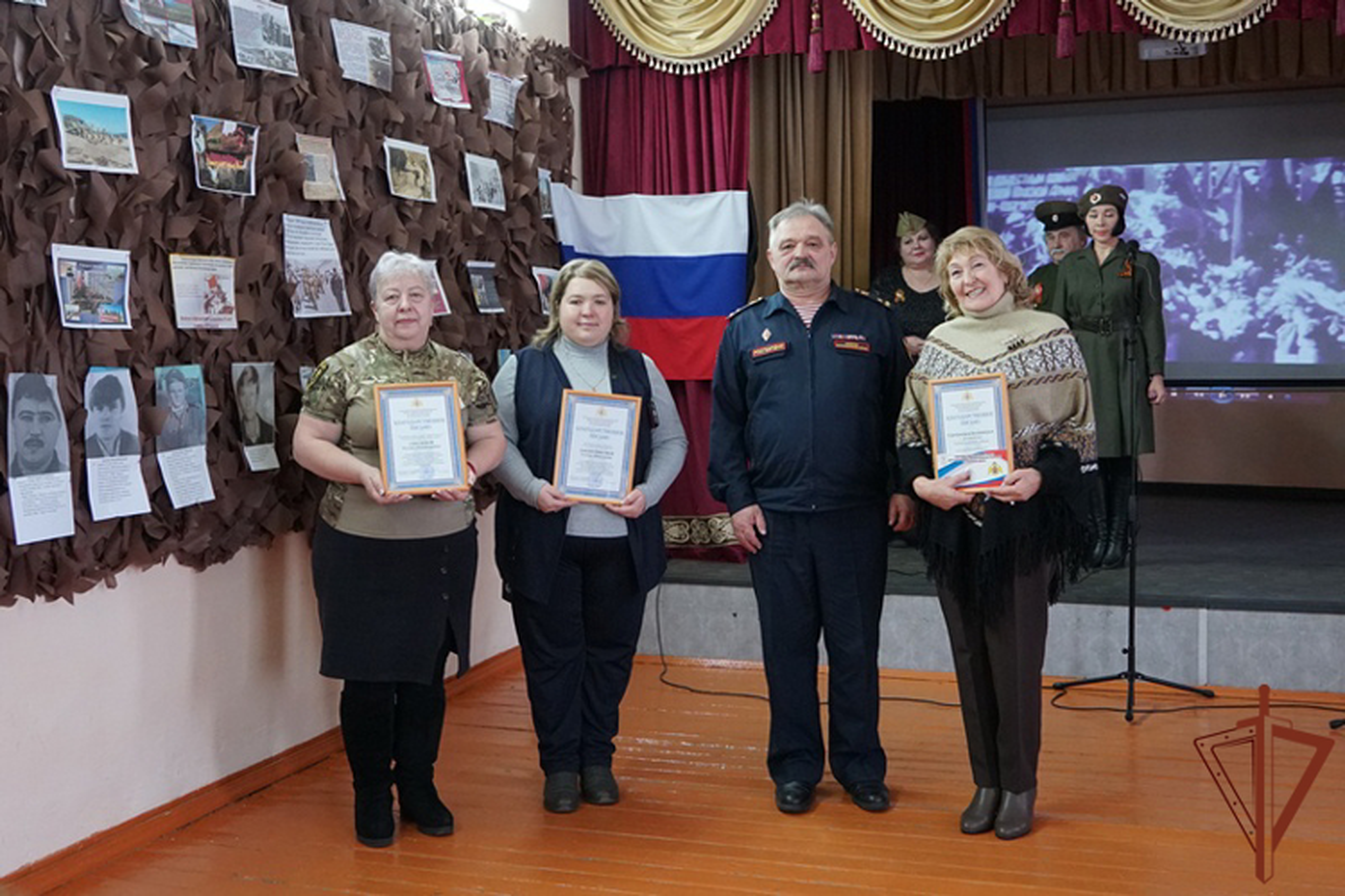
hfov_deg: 67.4
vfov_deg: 47.9
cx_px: 672
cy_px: 448
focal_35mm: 27
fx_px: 1009
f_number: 4
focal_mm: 18
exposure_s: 1/160
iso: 1600
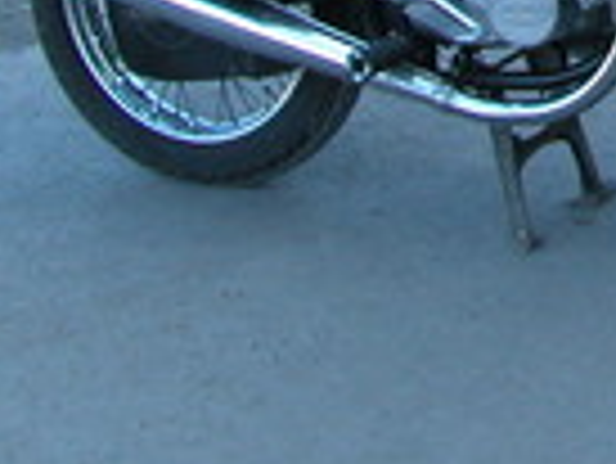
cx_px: 1003
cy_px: -423
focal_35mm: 163
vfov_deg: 8.7
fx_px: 2903
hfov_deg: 11.5
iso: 100
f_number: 5
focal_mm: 8.9
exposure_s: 1/90.7
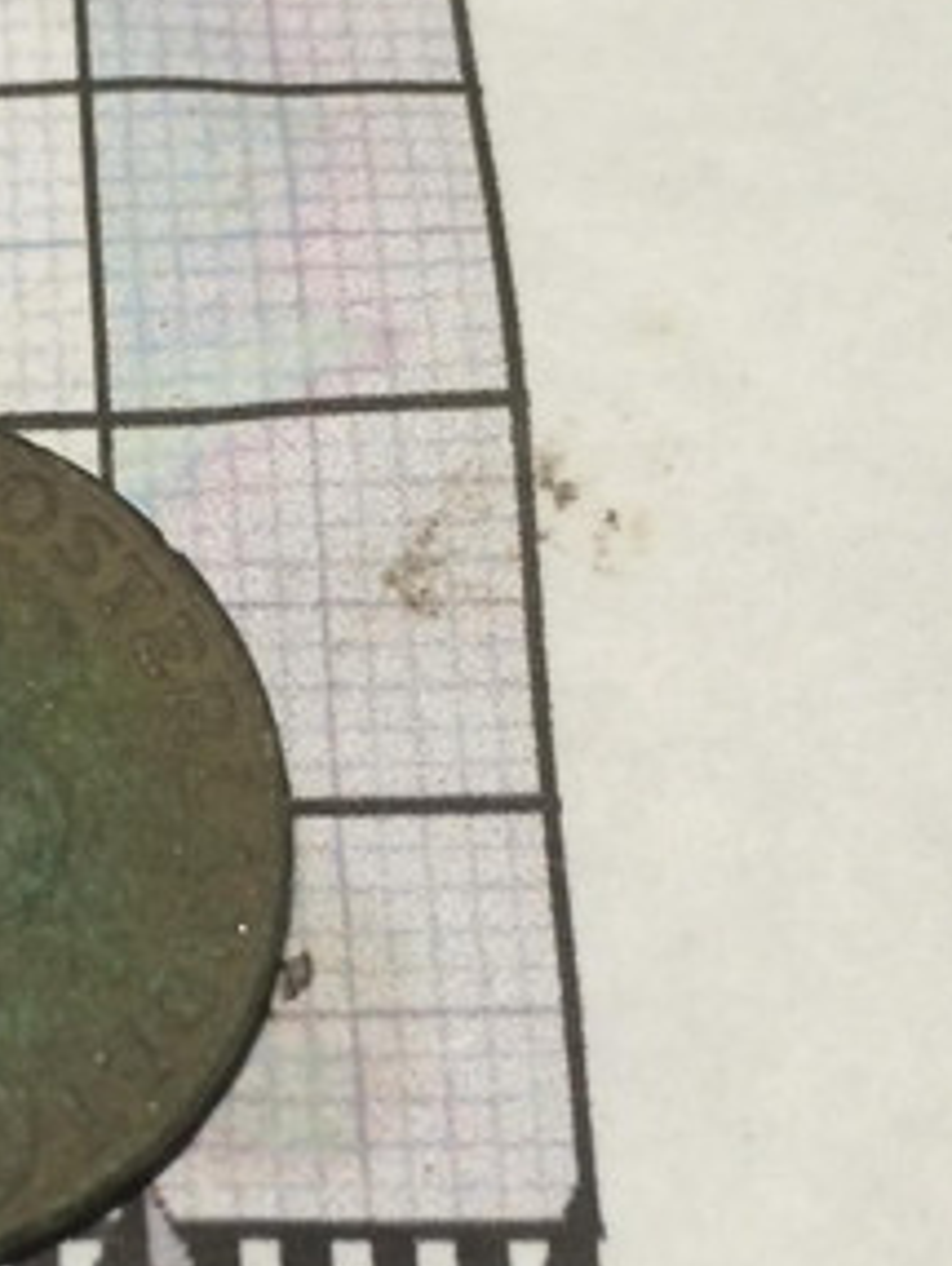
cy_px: 748
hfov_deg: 17.4
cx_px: -173
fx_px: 2966
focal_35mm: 81
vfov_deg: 24.1
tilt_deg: -65.8
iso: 50
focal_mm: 4.15
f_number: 2.2
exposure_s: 1/30
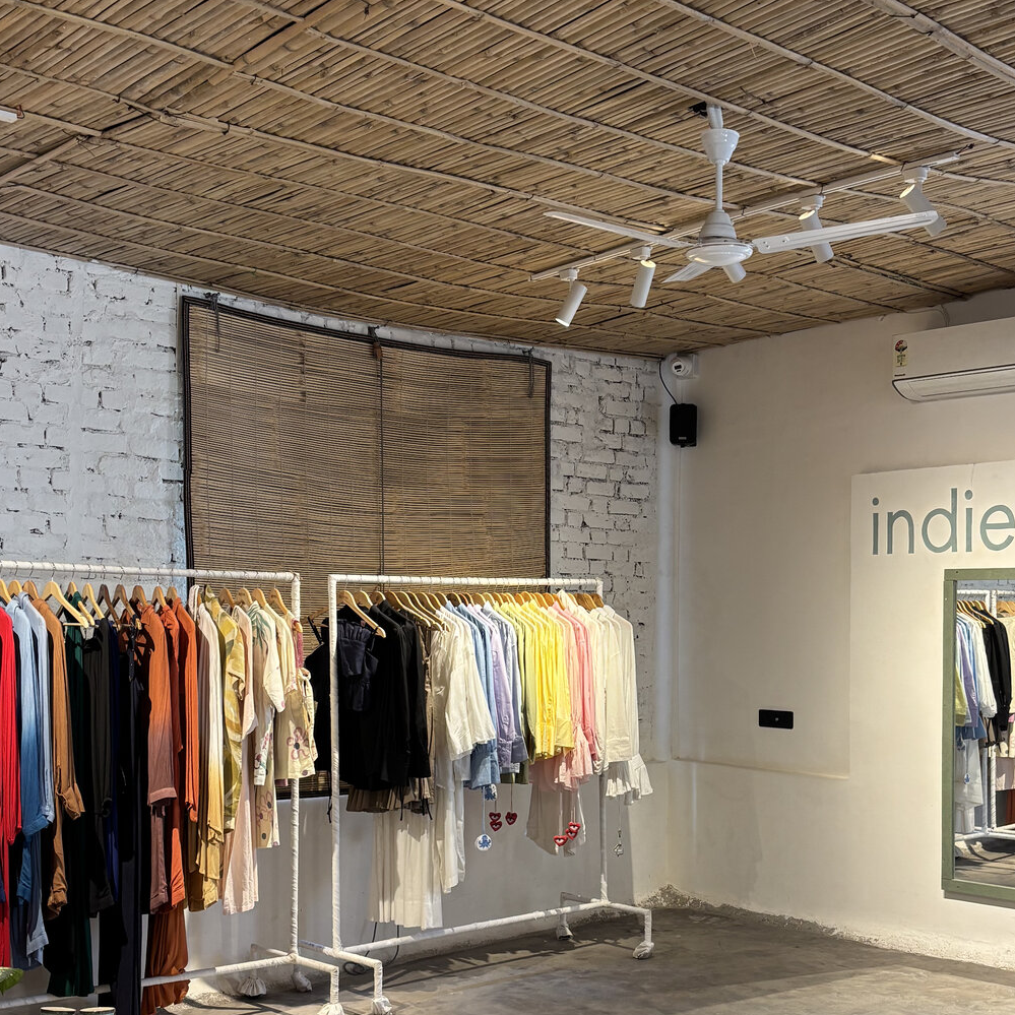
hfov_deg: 36.8
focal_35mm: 46
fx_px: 1526
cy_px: 639
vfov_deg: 36.6
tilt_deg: -1.0
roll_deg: -1.0
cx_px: 557
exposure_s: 1/50
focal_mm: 5.96
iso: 100
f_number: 1.6
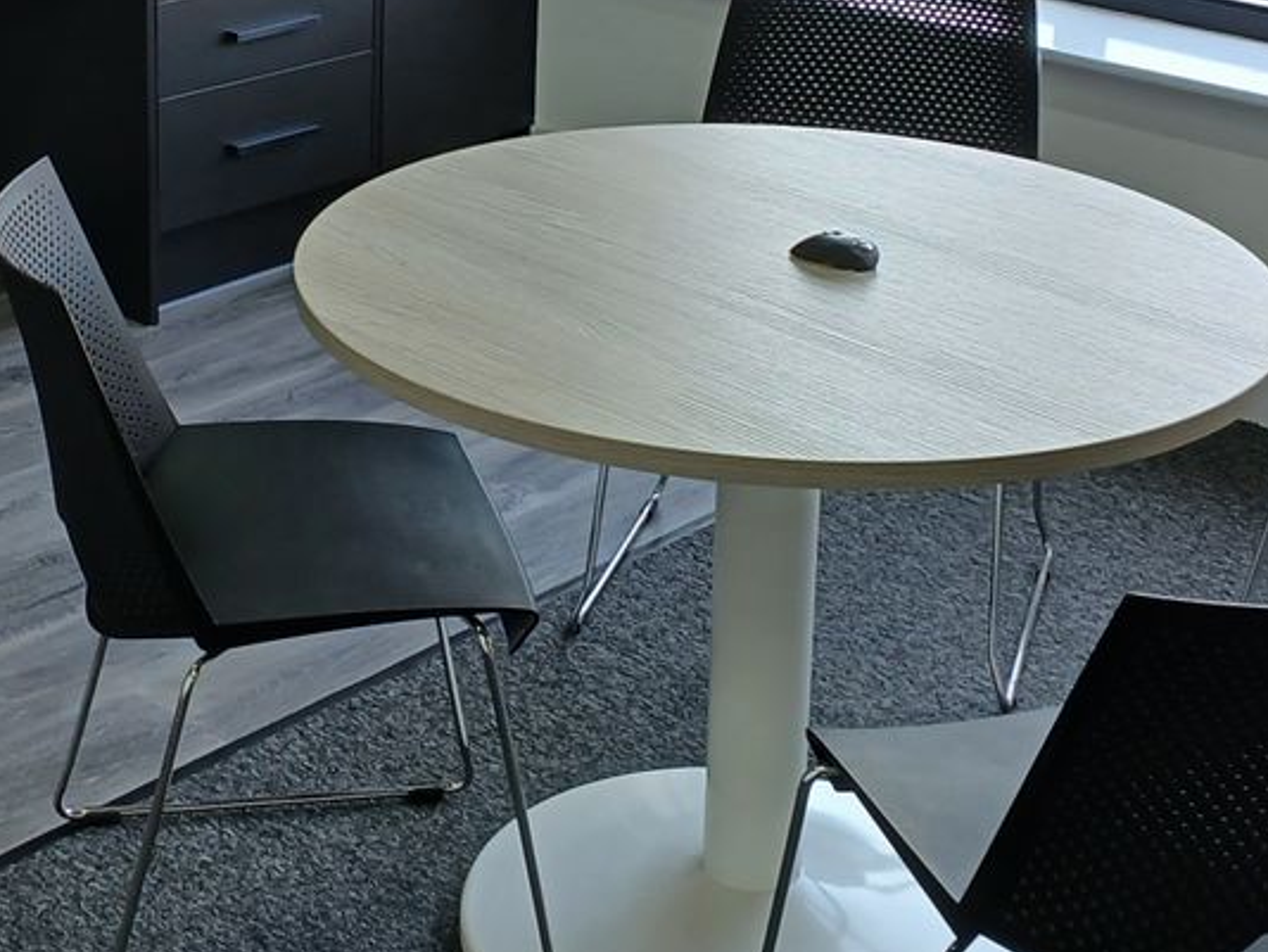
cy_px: 134
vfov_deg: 26.3
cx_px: 473
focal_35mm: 54
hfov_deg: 35.3
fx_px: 1979
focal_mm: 3.98
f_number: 1.8
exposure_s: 1/50
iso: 32
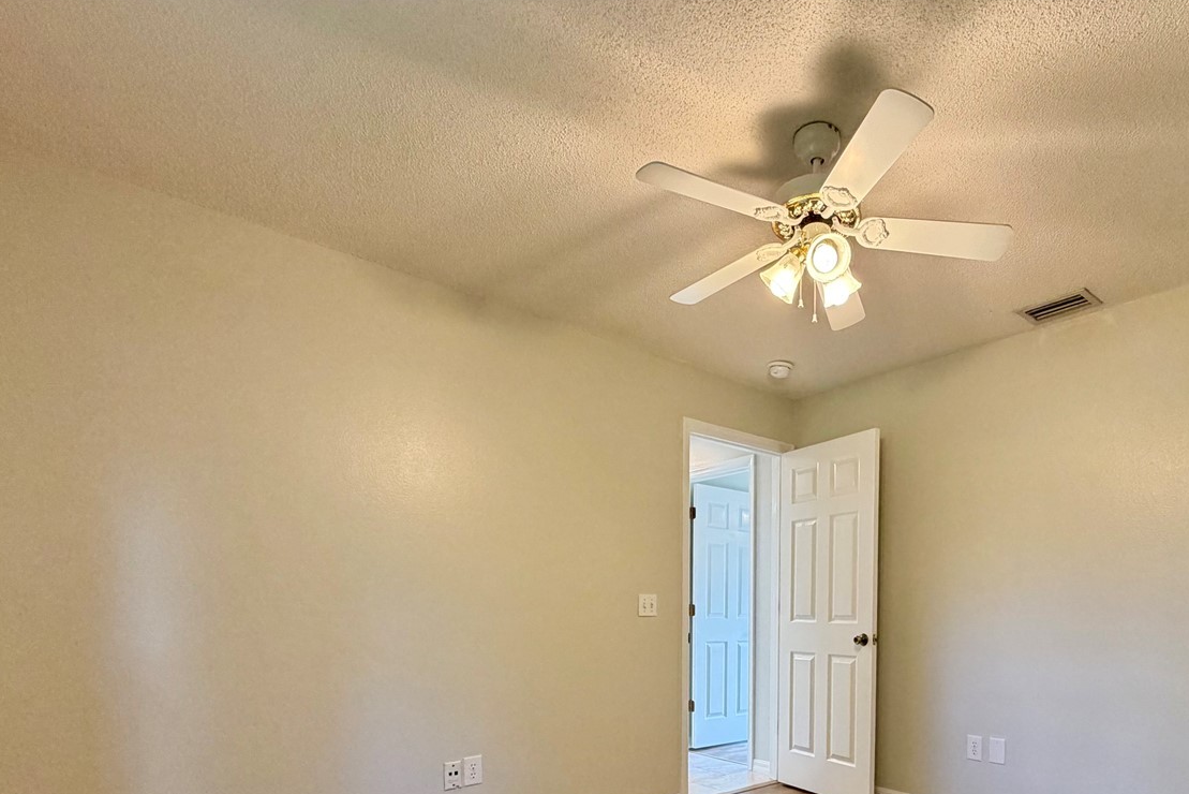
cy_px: 638
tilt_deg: -1.5
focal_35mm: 21
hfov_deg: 79.6
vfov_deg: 55.2
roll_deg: -1.0
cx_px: 746
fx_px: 694
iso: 250
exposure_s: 1/60
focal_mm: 2.22
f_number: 2.2
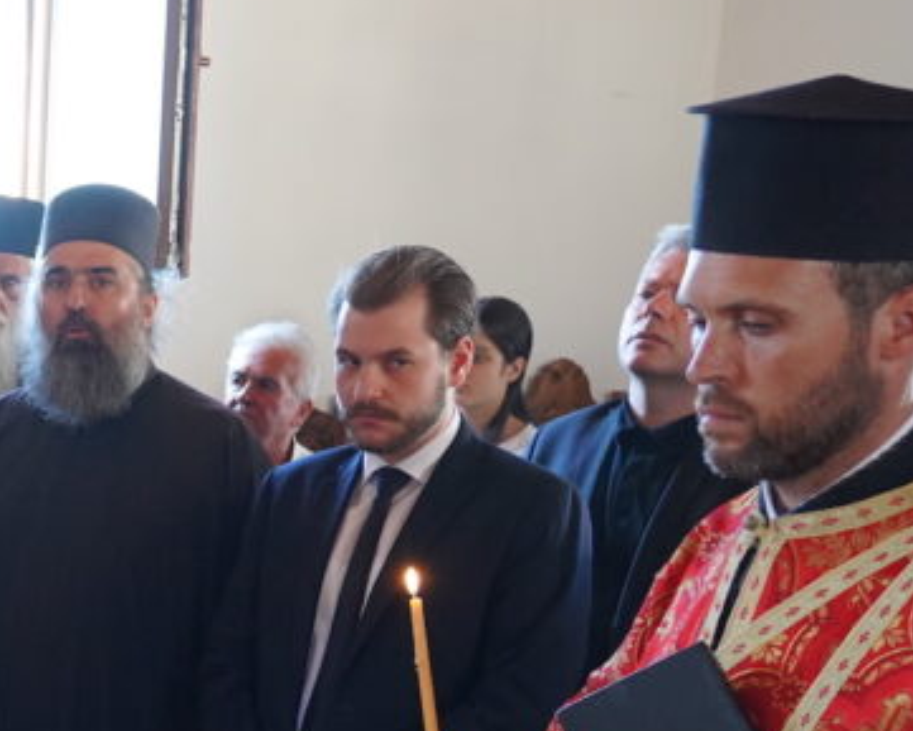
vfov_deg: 20.7
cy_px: 602
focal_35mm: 73
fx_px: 1973
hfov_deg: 23.4
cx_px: -230
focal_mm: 24
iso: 2500
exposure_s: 1/160
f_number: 4
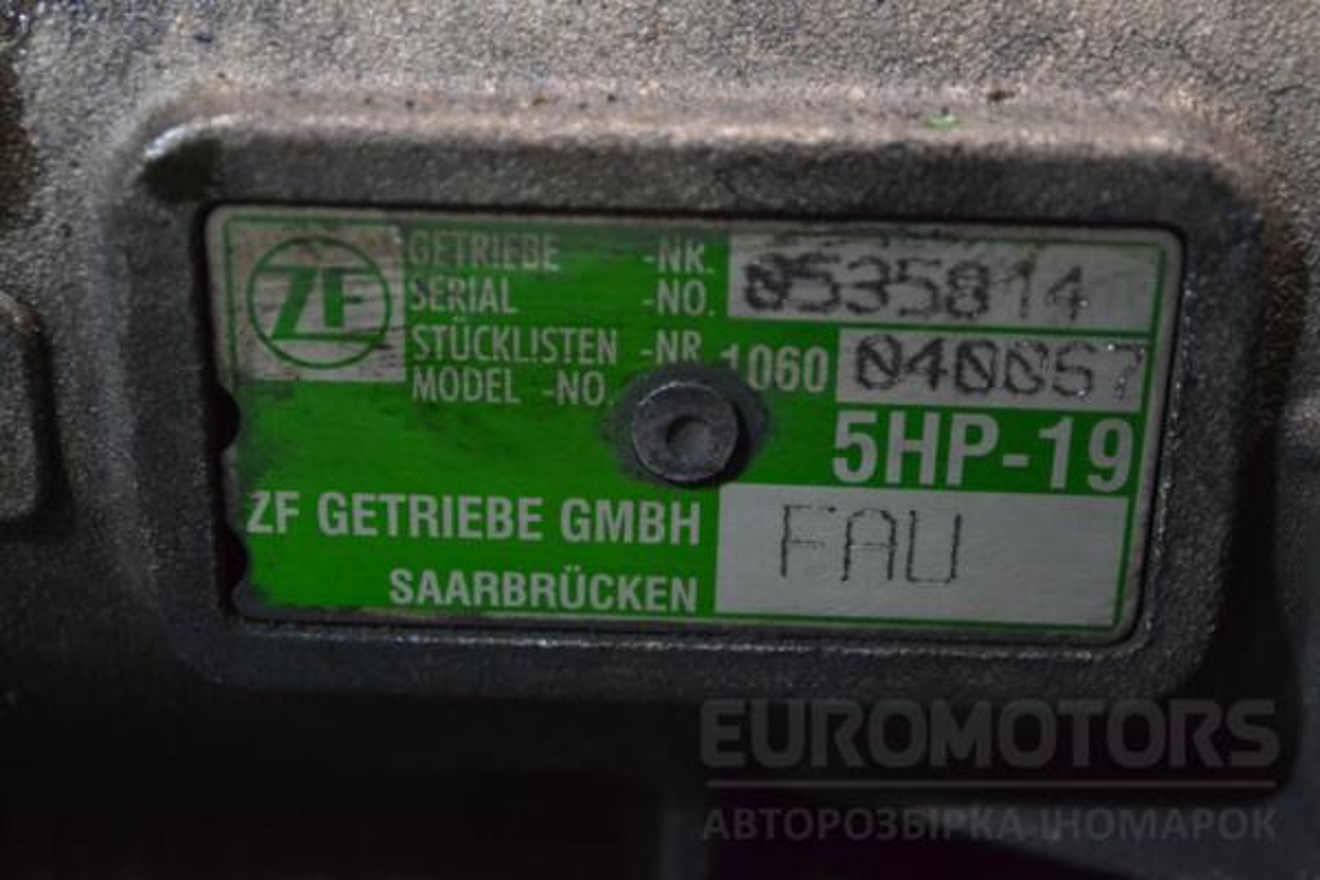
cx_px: 660
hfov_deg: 29.9
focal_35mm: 68
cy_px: 440
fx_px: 2475
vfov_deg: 20.2
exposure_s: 1/50
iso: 3200
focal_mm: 45
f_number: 5.3
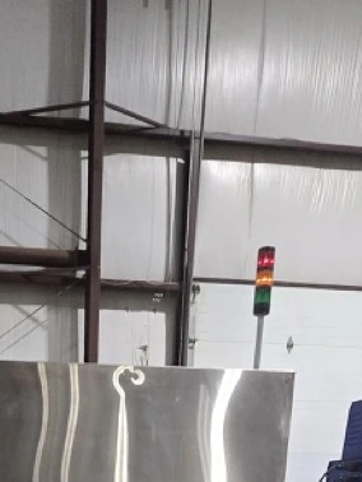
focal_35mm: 44
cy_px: 694
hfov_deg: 31.0
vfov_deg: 29.5
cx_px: 19
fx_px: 613
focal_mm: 2.2
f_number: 2.2
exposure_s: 1/60
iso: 400
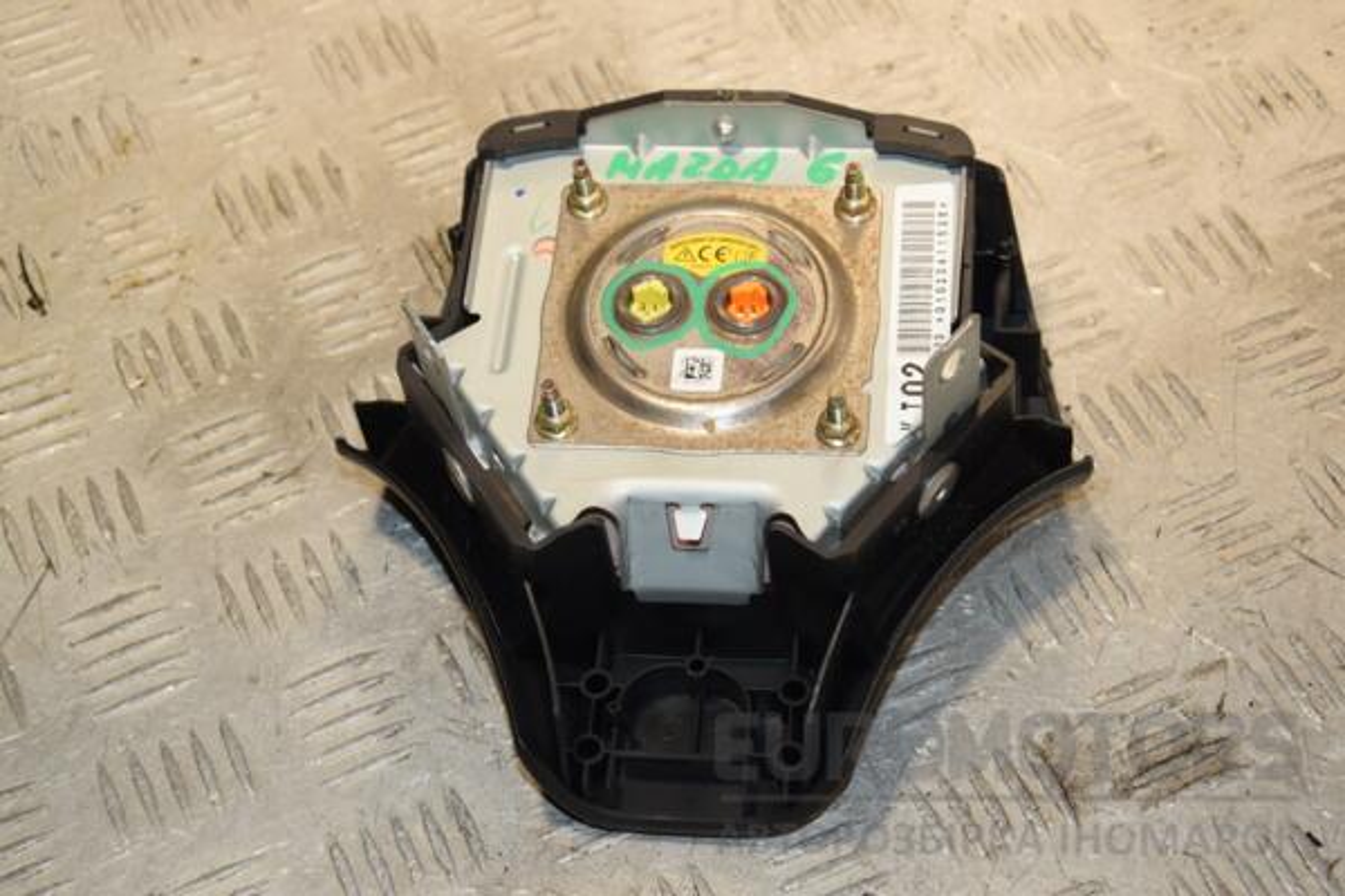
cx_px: 672
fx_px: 2802
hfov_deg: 27.0
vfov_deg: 18.2
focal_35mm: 75
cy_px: 448
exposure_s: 1/200
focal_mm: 50
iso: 800
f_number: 6.3
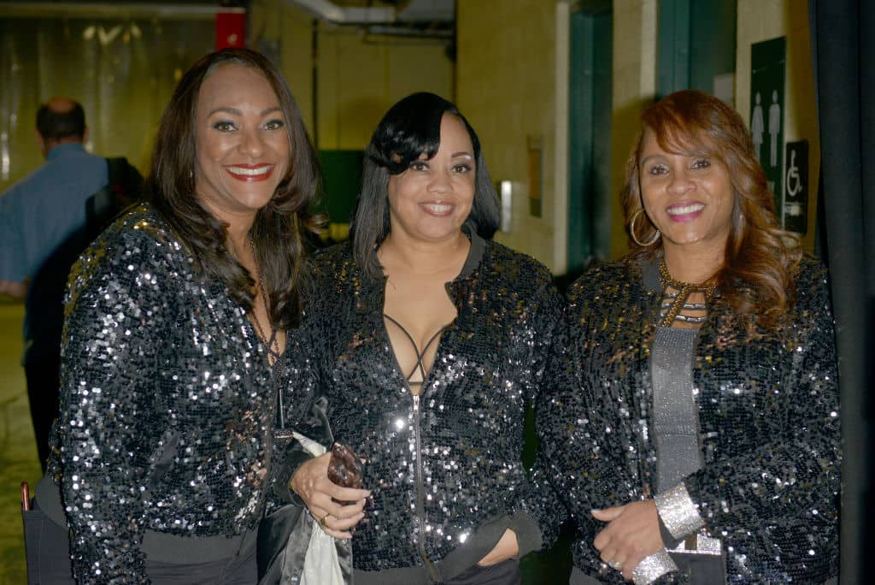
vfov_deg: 21.9
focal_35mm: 62
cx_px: 438
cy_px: 292
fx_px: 1508
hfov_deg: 32.4
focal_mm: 62
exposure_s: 1/200
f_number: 4.5
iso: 400
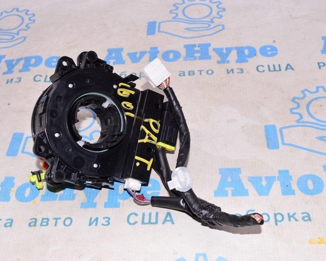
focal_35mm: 54
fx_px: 517
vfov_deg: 28.3
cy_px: 129
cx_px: 157
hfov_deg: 35.0
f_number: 8
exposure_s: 1/200
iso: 1600
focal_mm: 31
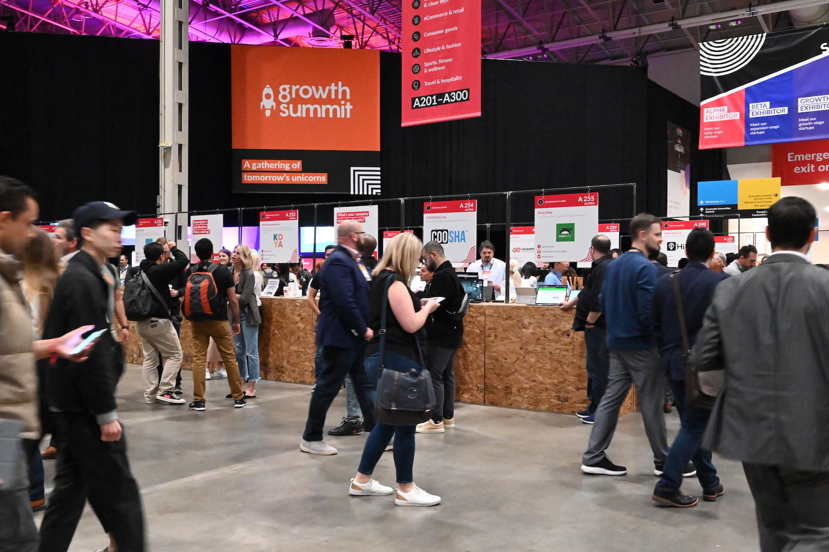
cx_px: 414
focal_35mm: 35
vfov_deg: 37.8
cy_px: 276
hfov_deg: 54.5
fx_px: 806
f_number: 16
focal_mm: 35
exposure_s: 1/40
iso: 25600
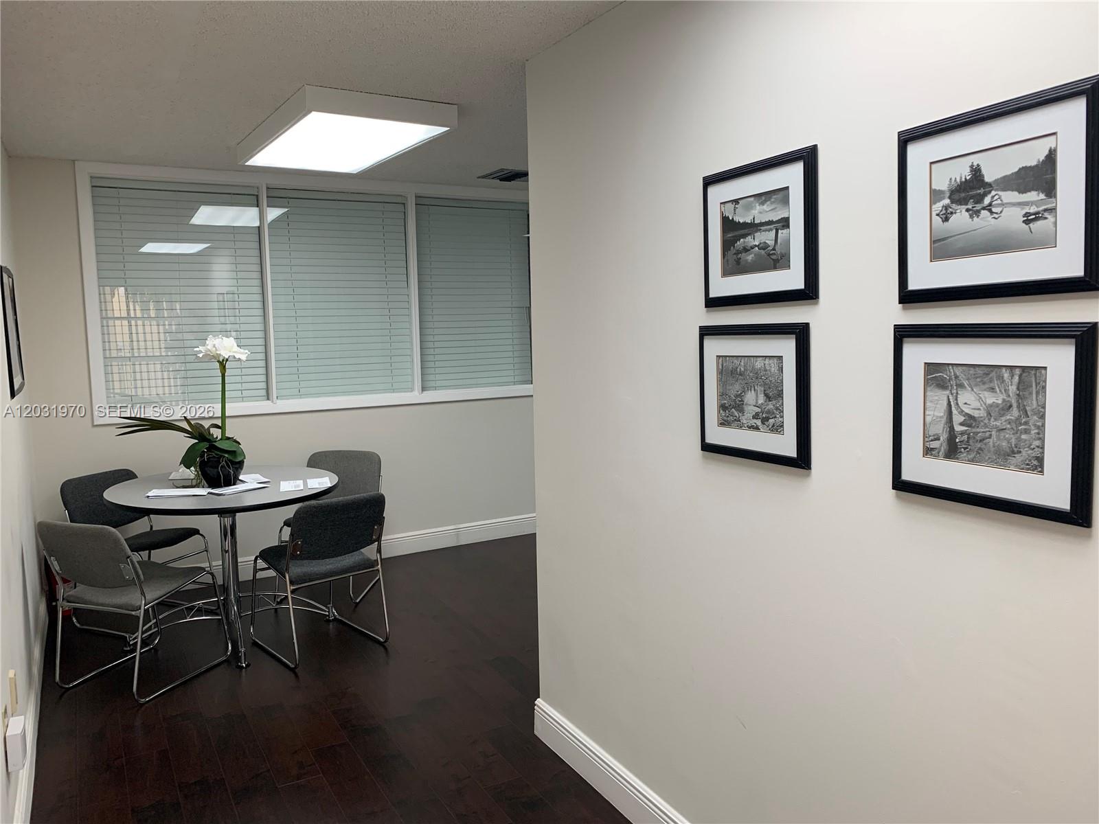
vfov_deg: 53.1
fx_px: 825
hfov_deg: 67.3
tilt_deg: -6.6
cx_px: 550
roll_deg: +1.2
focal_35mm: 26
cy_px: 412
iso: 80
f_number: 1.8
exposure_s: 1/120
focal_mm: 4.25
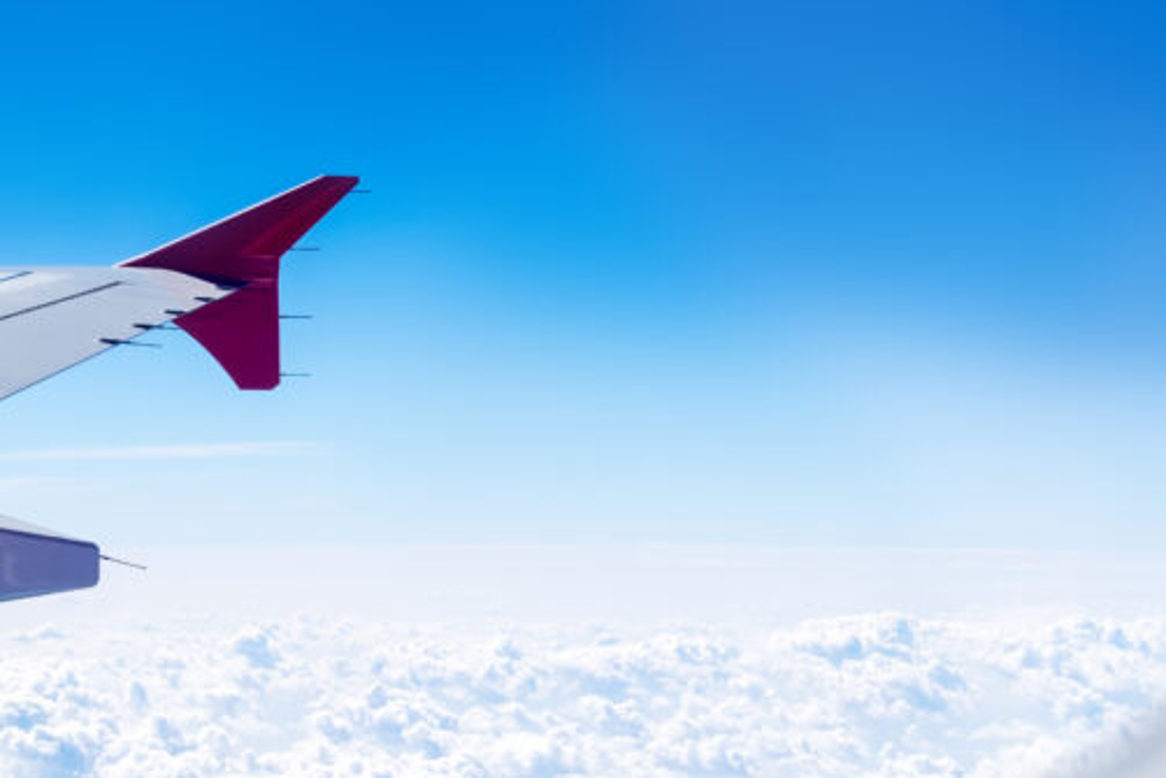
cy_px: 437
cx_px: 446
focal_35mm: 101
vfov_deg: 13.6
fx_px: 3272
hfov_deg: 20.2
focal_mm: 43.9
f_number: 10
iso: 200
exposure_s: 1/420
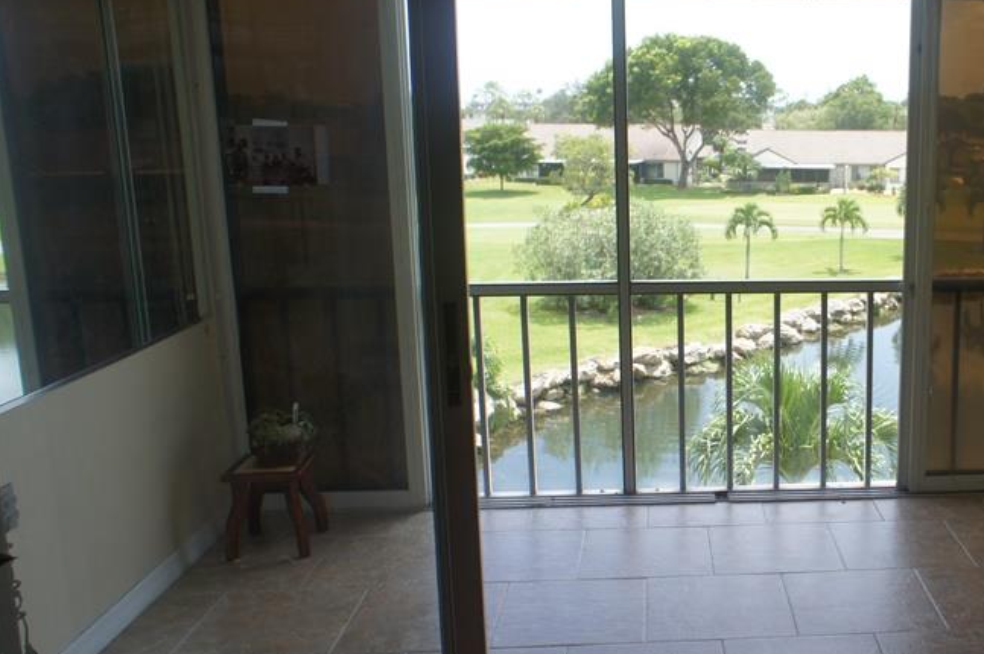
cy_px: 331
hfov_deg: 48.5
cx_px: 751
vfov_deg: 35.0
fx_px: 1038
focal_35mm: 38
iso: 200
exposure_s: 1/400
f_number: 4
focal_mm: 16
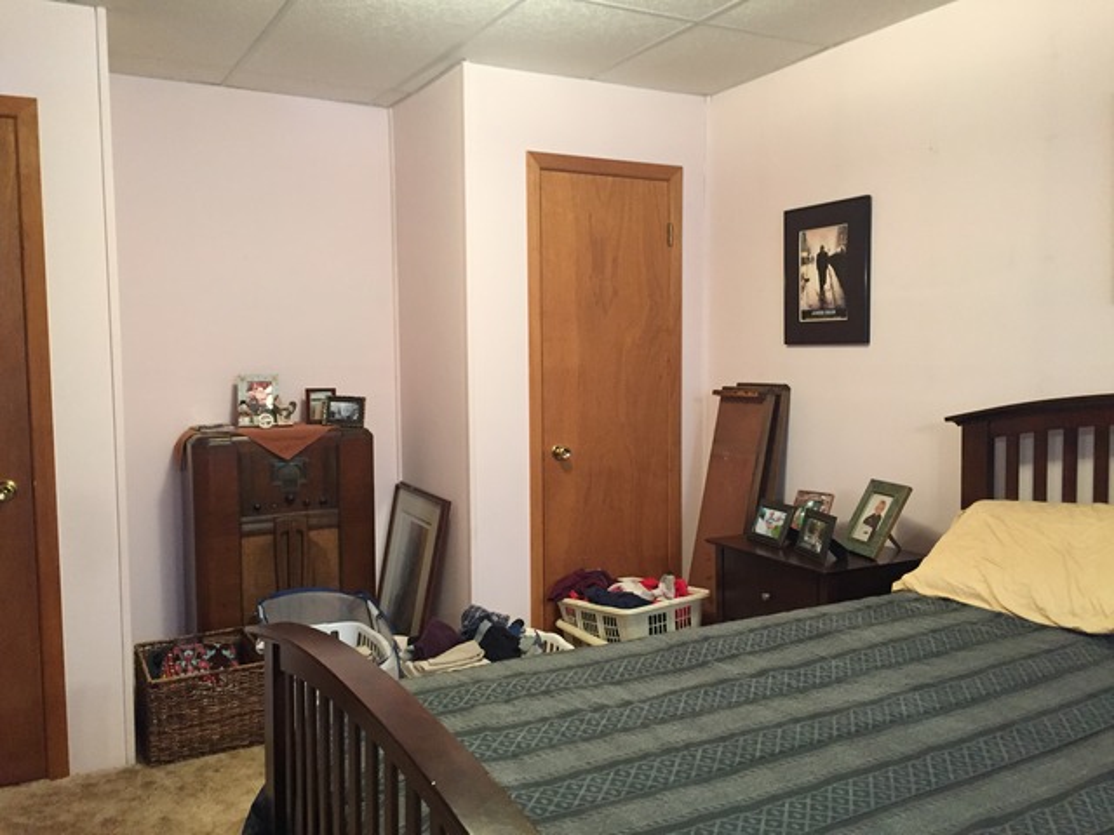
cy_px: 418
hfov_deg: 61.7
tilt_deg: -4.7
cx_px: 557
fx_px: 933
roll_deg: +0.2
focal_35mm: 29
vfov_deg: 48.2
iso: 200
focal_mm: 4.15
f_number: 2.2
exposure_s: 1/30
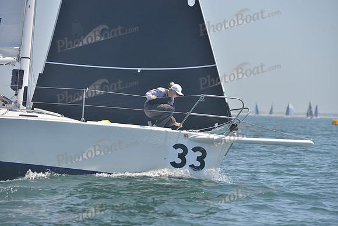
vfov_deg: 5.3
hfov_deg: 7.9
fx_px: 2442
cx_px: 169
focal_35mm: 260
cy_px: 113
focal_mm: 260
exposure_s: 1/1000
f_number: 6.3
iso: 280
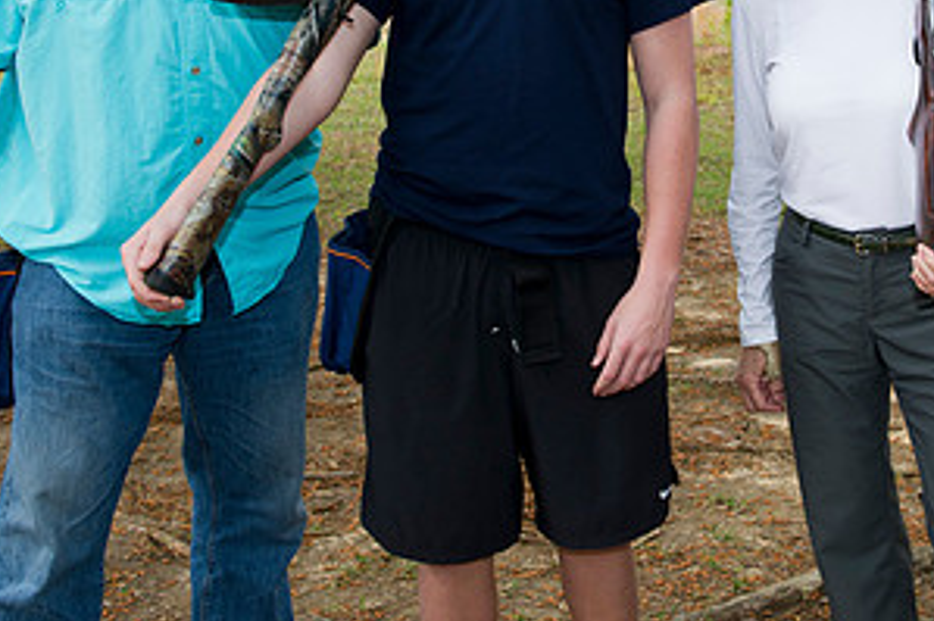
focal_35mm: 62
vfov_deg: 21.4
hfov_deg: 32.0
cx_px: 656
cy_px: 50
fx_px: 1608
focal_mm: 32
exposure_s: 1/200
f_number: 7.1
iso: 400
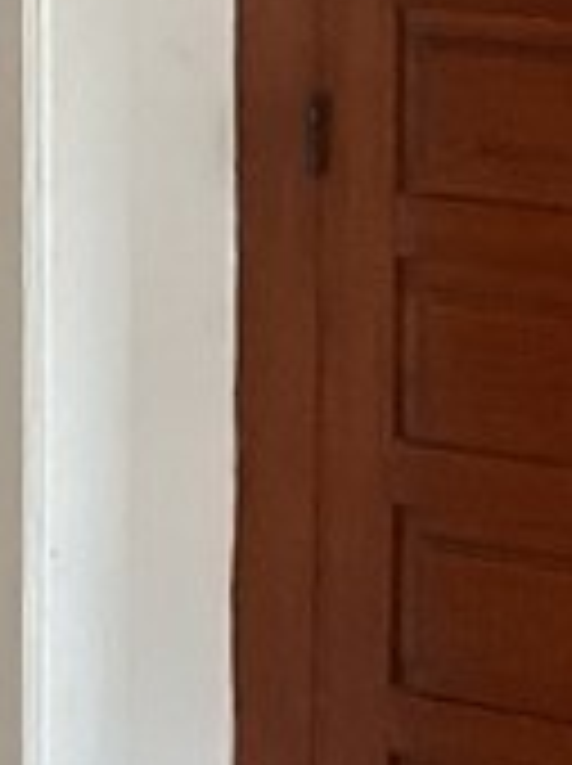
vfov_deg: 11.1
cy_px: -144
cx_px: 1167
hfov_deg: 8.0
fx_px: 3865
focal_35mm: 175
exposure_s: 1/60
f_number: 1.8
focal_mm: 3
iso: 125
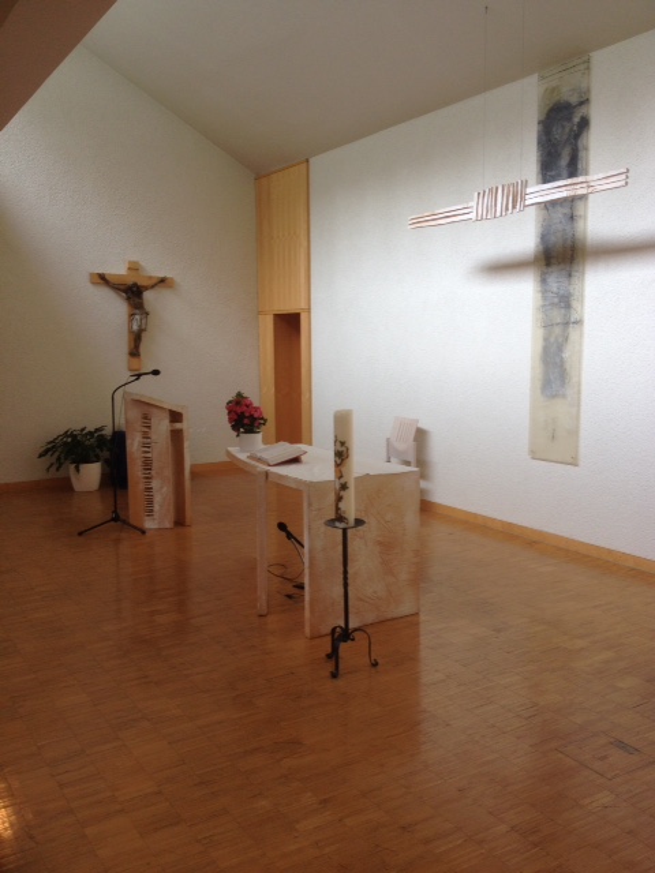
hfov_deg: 40.7
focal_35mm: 35
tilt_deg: -8.2
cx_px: 328
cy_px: 436
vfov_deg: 52.6
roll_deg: +0.4
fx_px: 883
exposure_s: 1/60
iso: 50
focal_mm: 4.28
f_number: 2.4
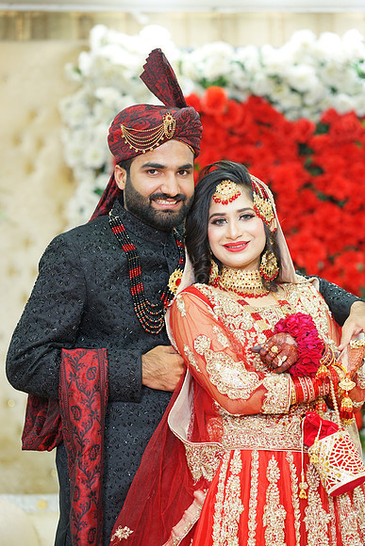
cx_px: 182
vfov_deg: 23.9
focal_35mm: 85
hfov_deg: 16.1
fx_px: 1292
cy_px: 273
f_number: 2.5
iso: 640
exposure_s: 1/160
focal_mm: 85
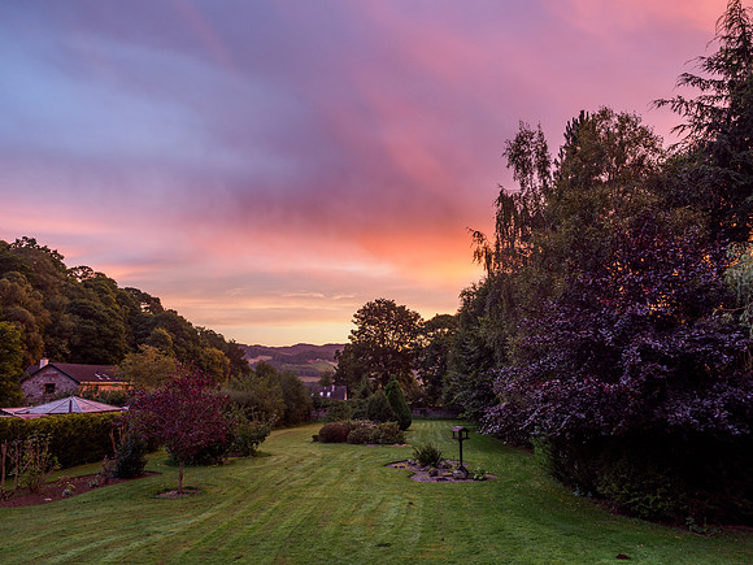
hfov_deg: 71.6
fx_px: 522
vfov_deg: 56.8
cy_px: 282
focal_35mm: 24
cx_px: 376
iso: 200
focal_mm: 12
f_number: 7.1
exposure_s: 1/1.67
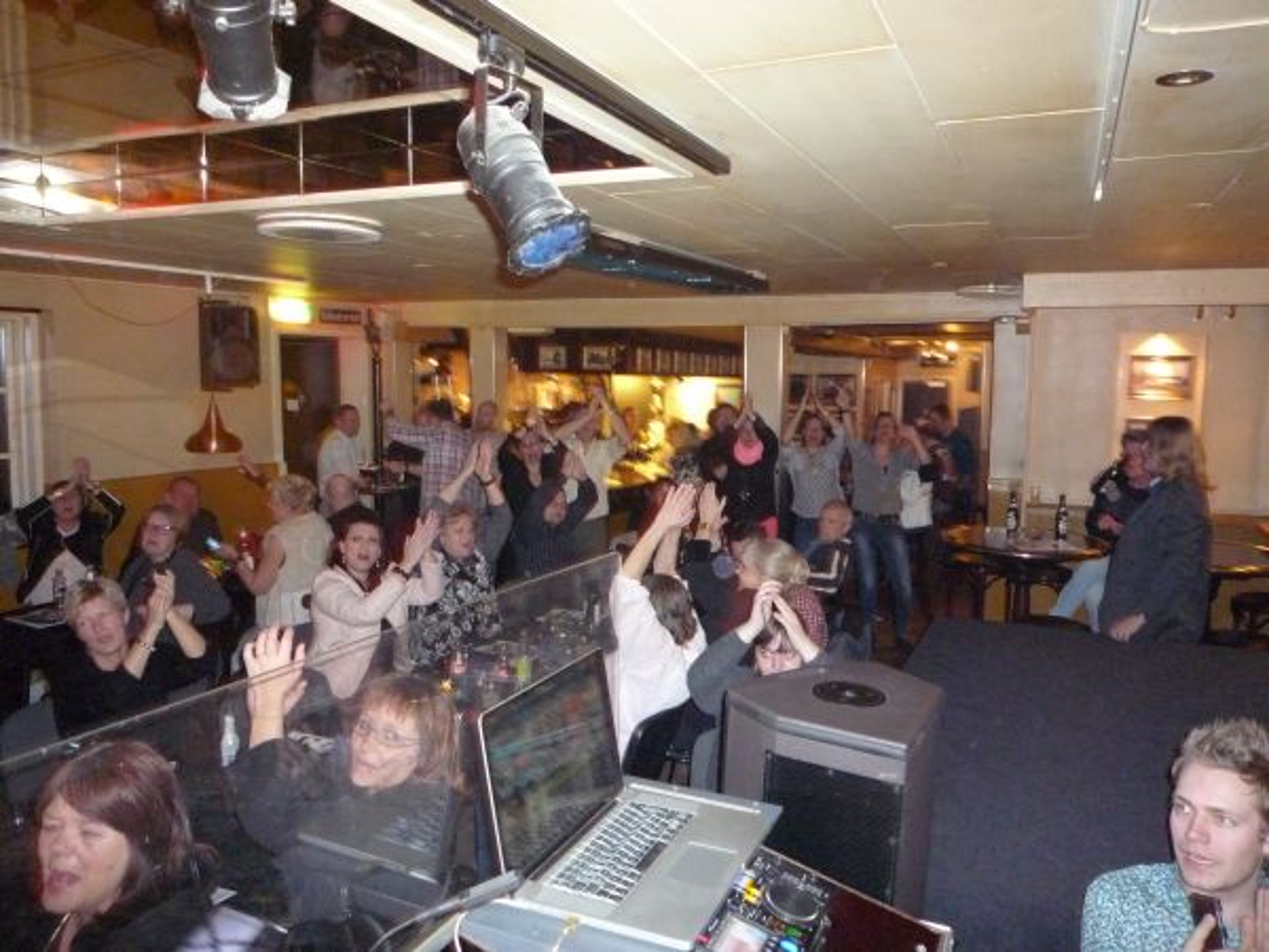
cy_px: 476
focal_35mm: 25
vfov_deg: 54.9
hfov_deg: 69.4
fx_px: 916
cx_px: 634
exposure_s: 1/8
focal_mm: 4.4
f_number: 2.8
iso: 640
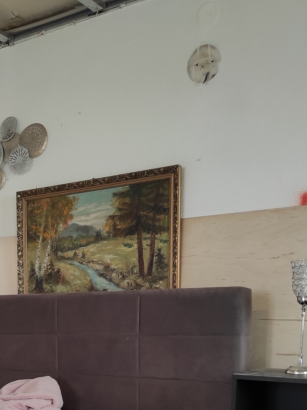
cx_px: 46
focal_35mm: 55
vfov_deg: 32.8
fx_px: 651
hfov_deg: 25.9
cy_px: 384
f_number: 1.89
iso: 154
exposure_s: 1/50
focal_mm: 5.43
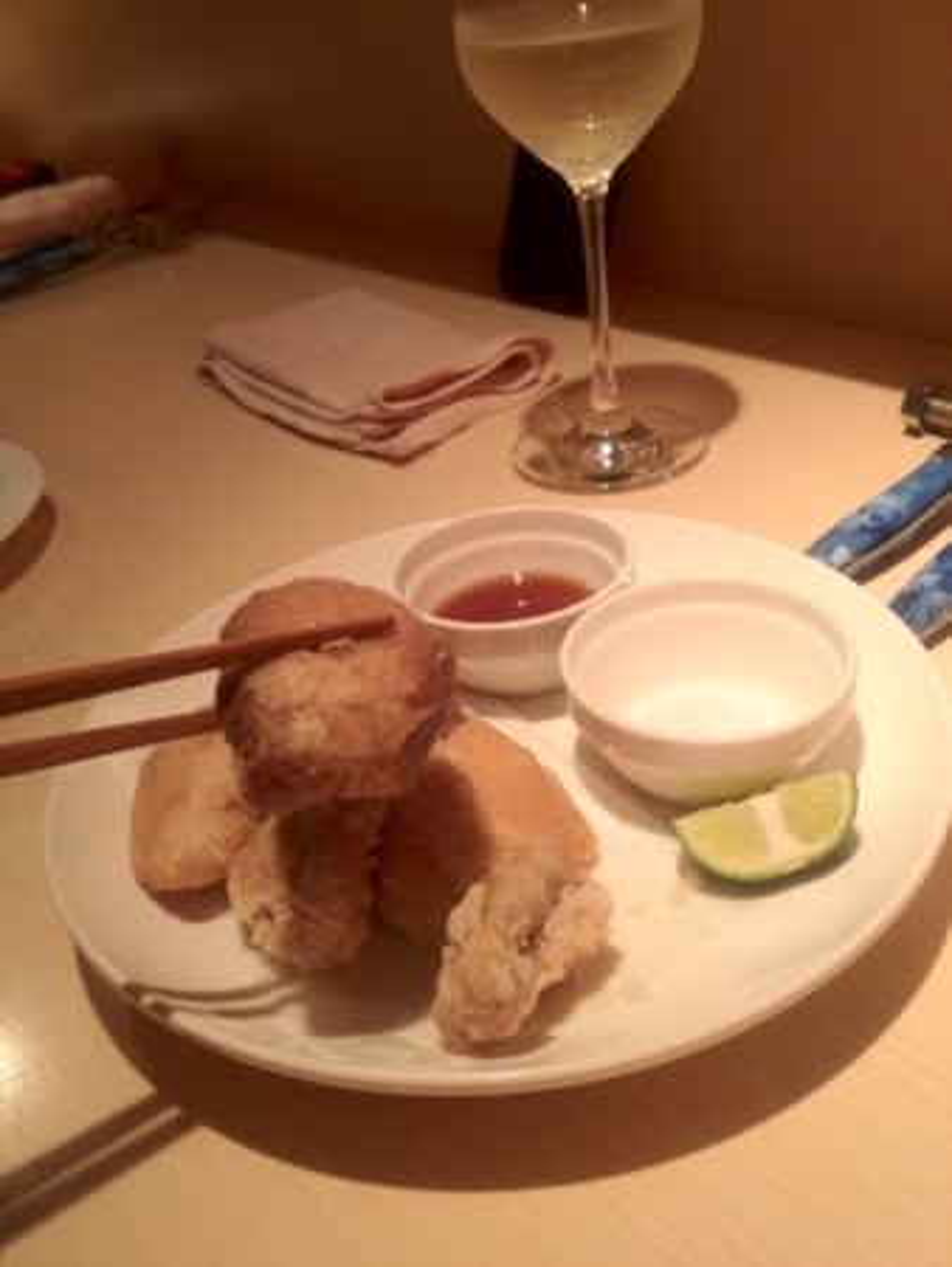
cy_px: 634
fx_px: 1282
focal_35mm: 35
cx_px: 476
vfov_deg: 52.6
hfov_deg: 40.7
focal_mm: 4.28
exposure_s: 1/20
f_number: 2.4
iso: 80
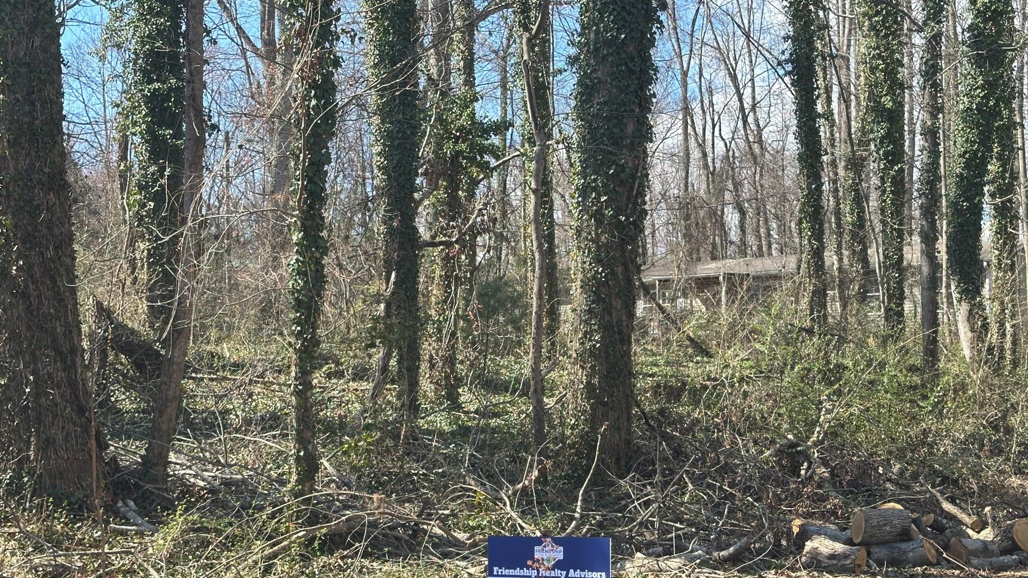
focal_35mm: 53
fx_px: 1445
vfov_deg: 22.6
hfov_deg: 39.2
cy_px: 366
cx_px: 513
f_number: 1.78
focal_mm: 6.86
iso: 64
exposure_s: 1/858
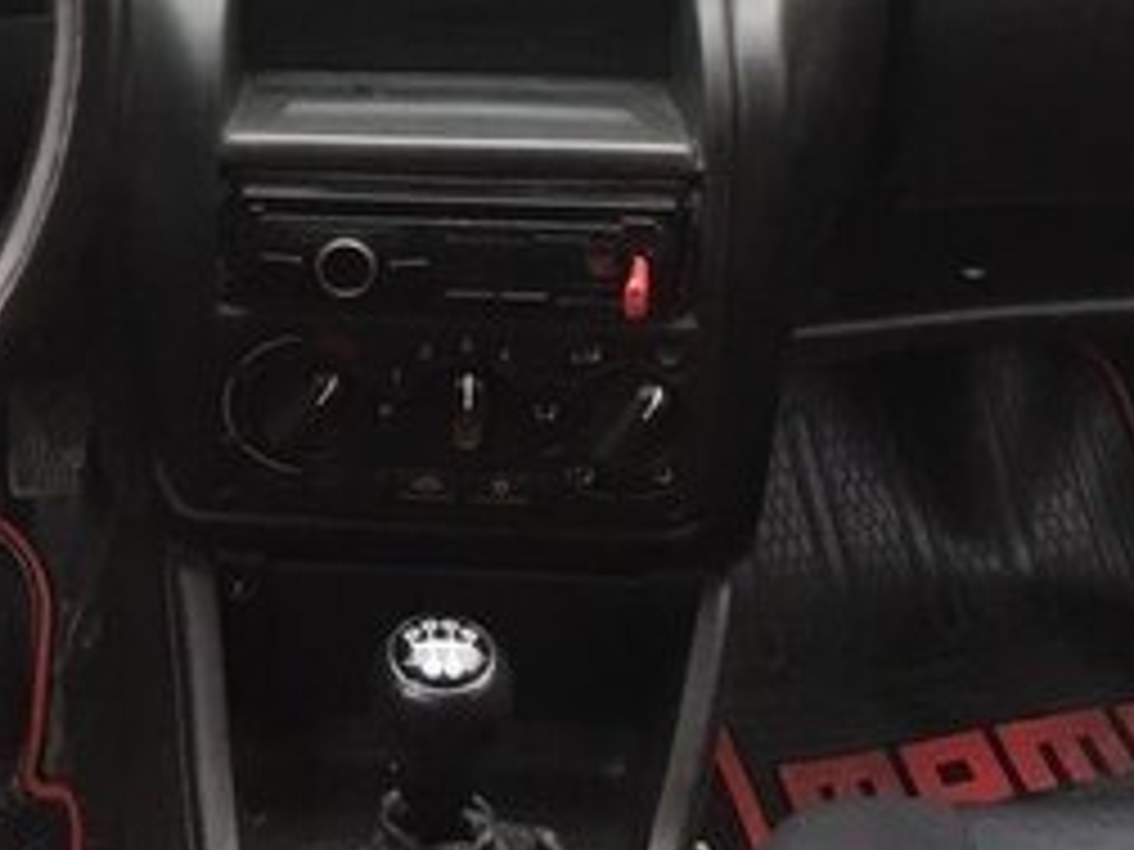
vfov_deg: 18.1
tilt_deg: -17.7
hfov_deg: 25.3
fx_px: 2490
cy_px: -254
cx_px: 274
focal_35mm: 76
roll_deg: -1.2
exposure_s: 1/33
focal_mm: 4.15
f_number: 2.2
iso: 100
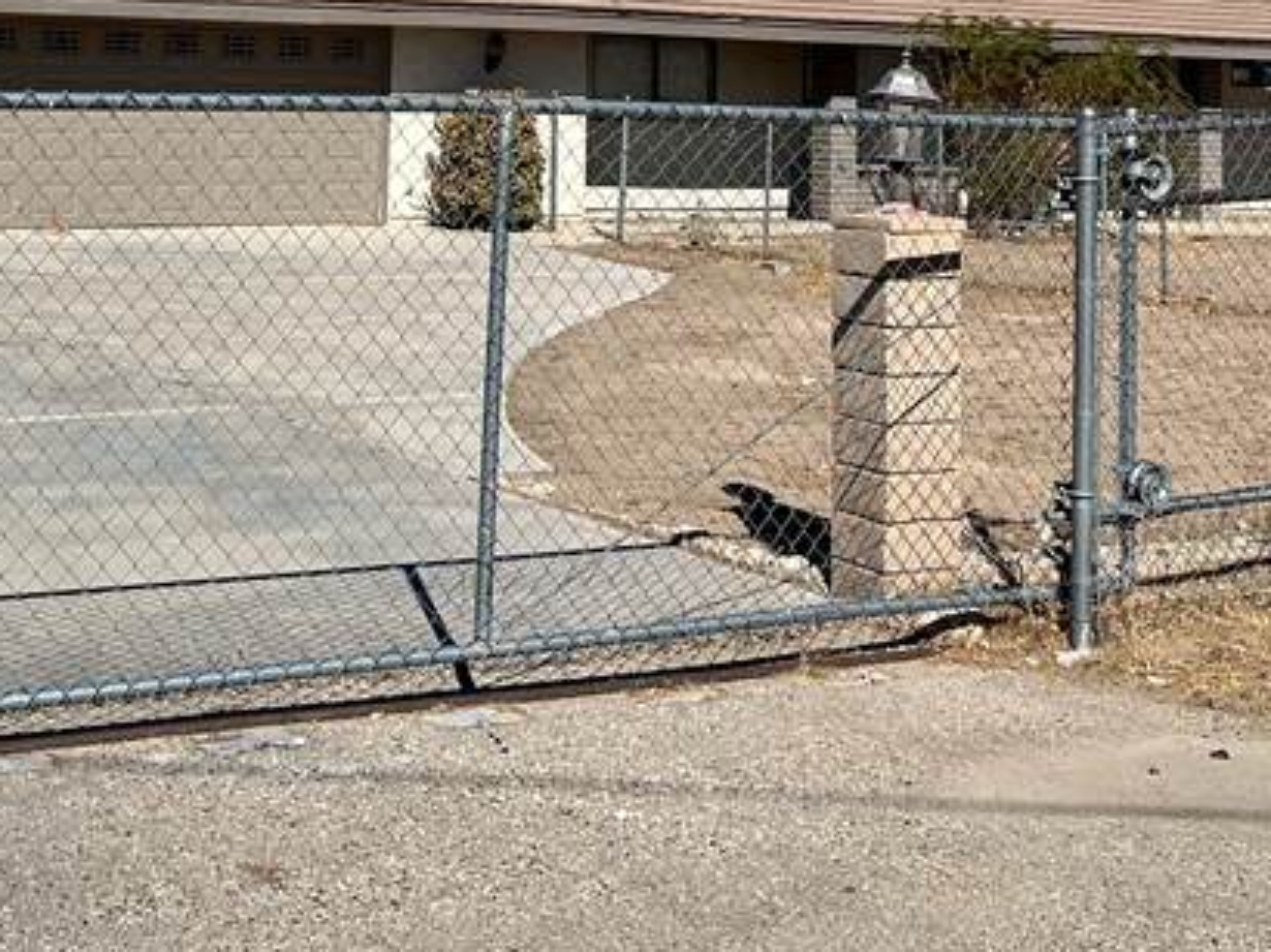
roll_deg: -1.6
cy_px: -133
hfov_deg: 29.7
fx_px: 2385
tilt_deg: +4.7
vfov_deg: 21.3
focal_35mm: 65
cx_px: 477
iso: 50
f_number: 1.5
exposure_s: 1/7463
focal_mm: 5.7
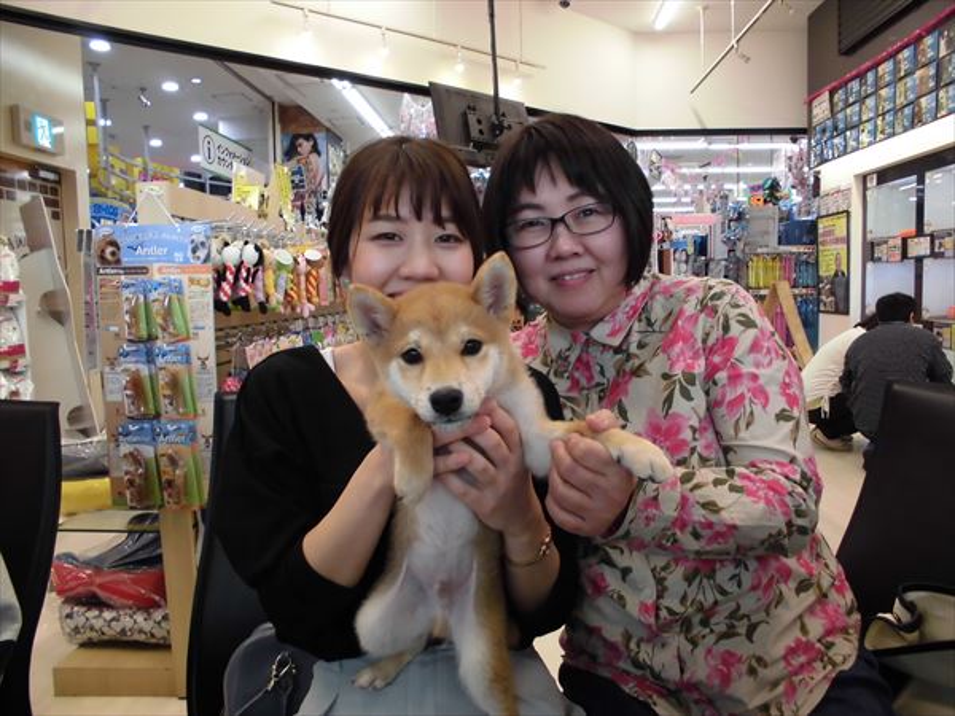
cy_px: 358
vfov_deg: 53.1
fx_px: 717
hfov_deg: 67.3
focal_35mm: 26
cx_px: 478
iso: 200
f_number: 3.5
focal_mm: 4.6
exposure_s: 1/60
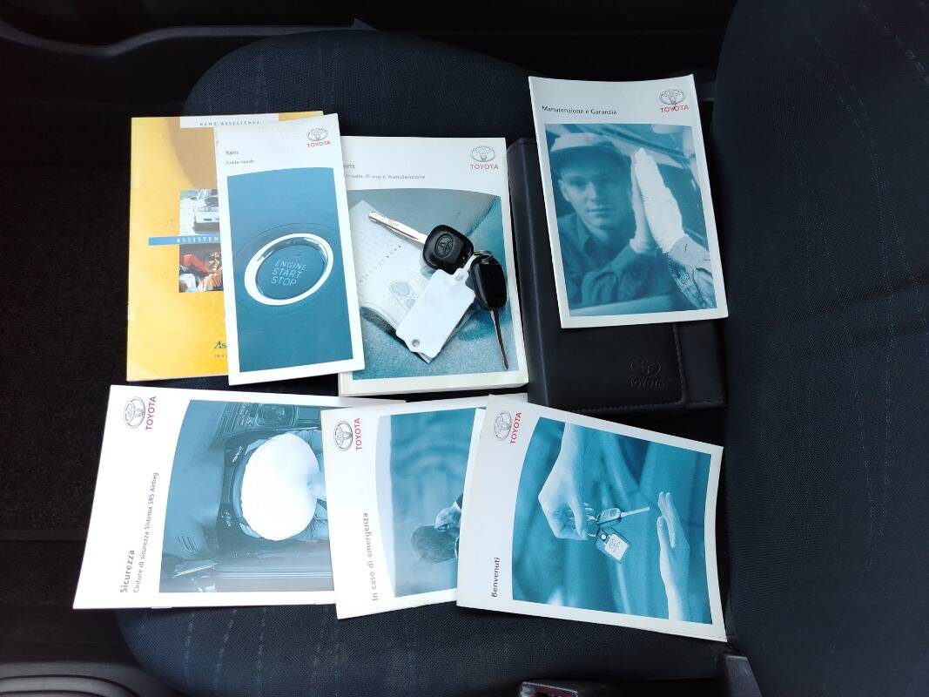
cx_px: 464
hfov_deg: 71.6
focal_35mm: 24
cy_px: 348
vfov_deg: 56.8
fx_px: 644
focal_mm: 5.25
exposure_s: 1/100
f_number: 1.75
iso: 447
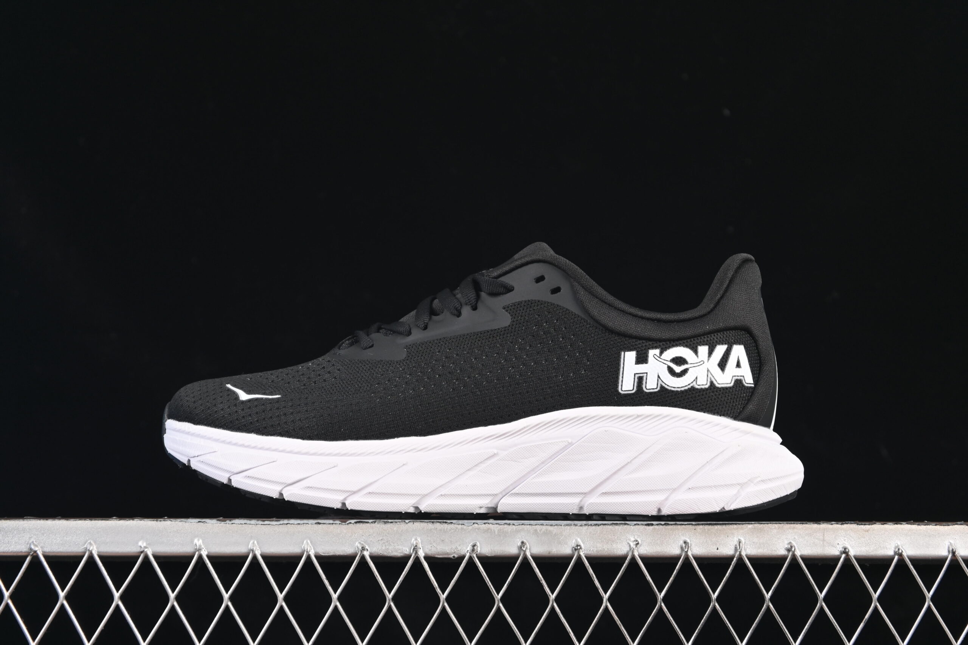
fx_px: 2017
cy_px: 322
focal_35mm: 75
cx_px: 484
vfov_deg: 18.2
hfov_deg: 27.0
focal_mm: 50
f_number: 6.3
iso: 160
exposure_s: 1/60
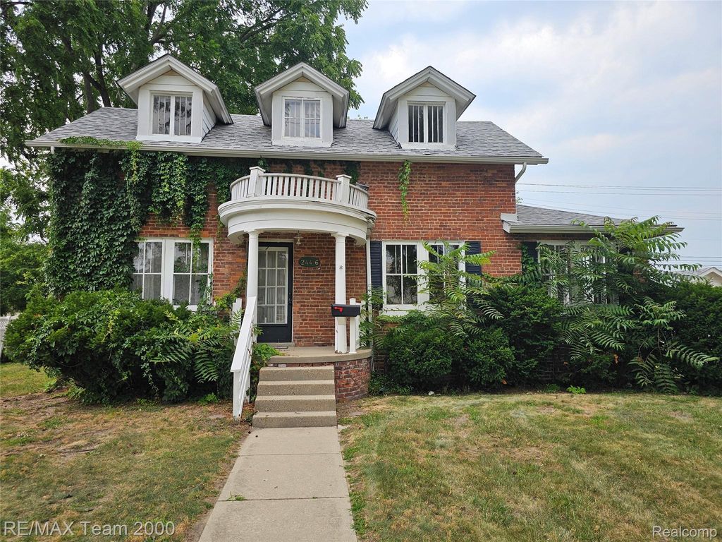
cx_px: 361
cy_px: 271
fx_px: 480
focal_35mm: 23
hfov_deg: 73.9
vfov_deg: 58.9
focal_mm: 6.3
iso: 16
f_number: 1.7
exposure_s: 1/180
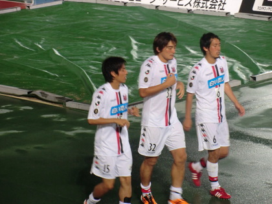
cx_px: 136
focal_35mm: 168
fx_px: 1320
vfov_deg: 8.8
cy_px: 102
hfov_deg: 11.8
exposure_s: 1/60
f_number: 4.8
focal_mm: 30.1
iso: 320
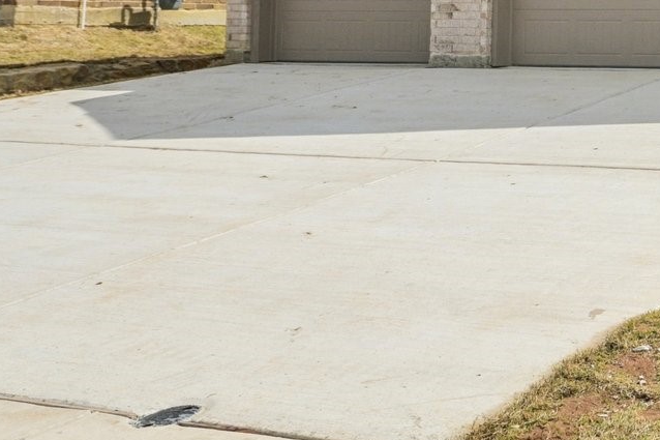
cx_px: 1054
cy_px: -238
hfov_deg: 23.9
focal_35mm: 61
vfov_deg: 19.2
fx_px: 1118
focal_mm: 19
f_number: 8
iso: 400
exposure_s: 1/2000
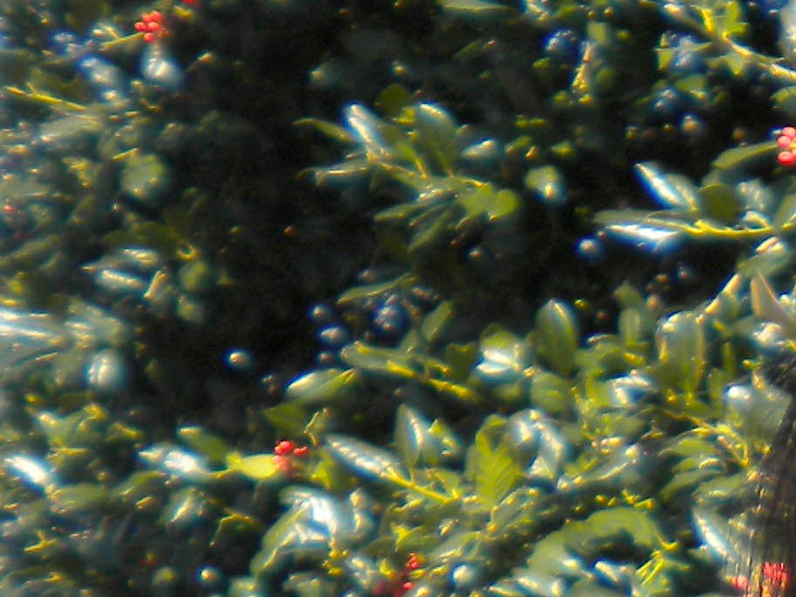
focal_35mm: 140
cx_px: 1376
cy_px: 1051
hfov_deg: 12.9
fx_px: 3219
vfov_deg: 10.1
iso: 80
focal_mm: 6.3
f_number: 3.1
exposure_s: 1/579
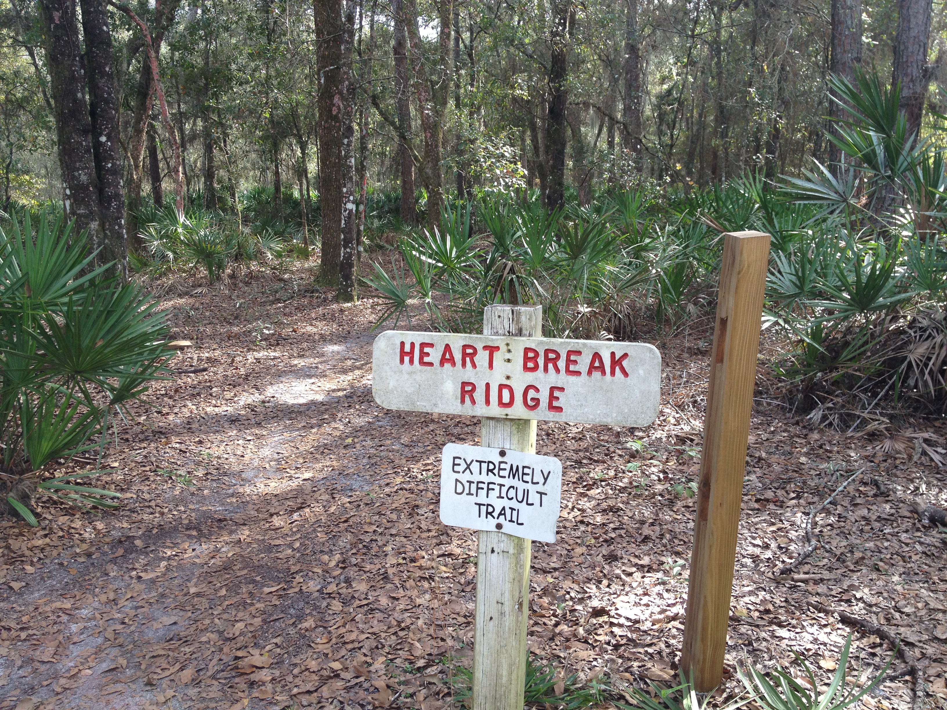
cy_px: 355
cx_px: 474
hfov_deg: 52.6
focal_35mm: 35
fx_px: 958
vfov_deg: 40.7
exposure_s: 1/122
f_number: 2.4
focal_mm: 4.28
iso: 64
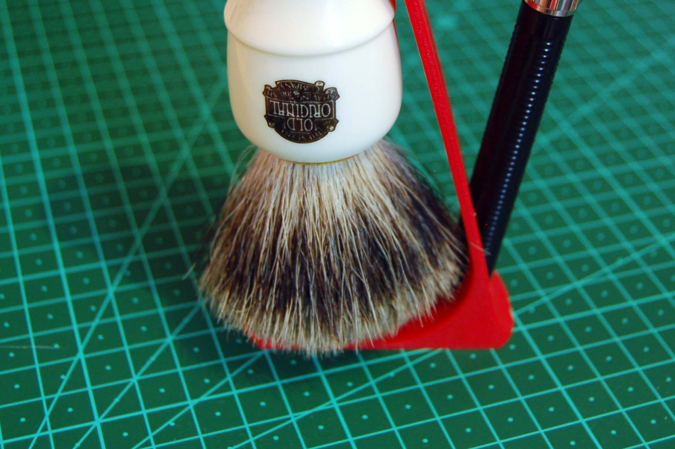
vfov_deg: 21.0
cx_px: 364
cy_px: 104
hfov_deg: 31.4
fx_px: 1199
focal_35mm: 64
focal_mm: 26
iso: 800
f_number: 4.2
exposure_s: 1/5
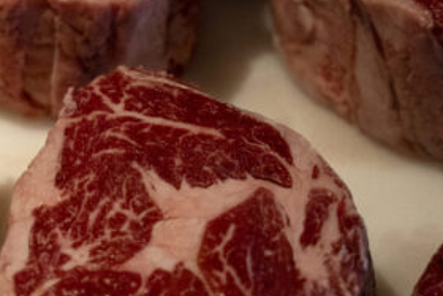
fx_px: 1754
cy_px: 128
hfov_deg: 14.2
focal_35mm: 142
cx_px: 36
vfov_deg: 9.6
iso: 3200
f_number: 3.5
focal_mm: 51.9
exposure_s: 1/200
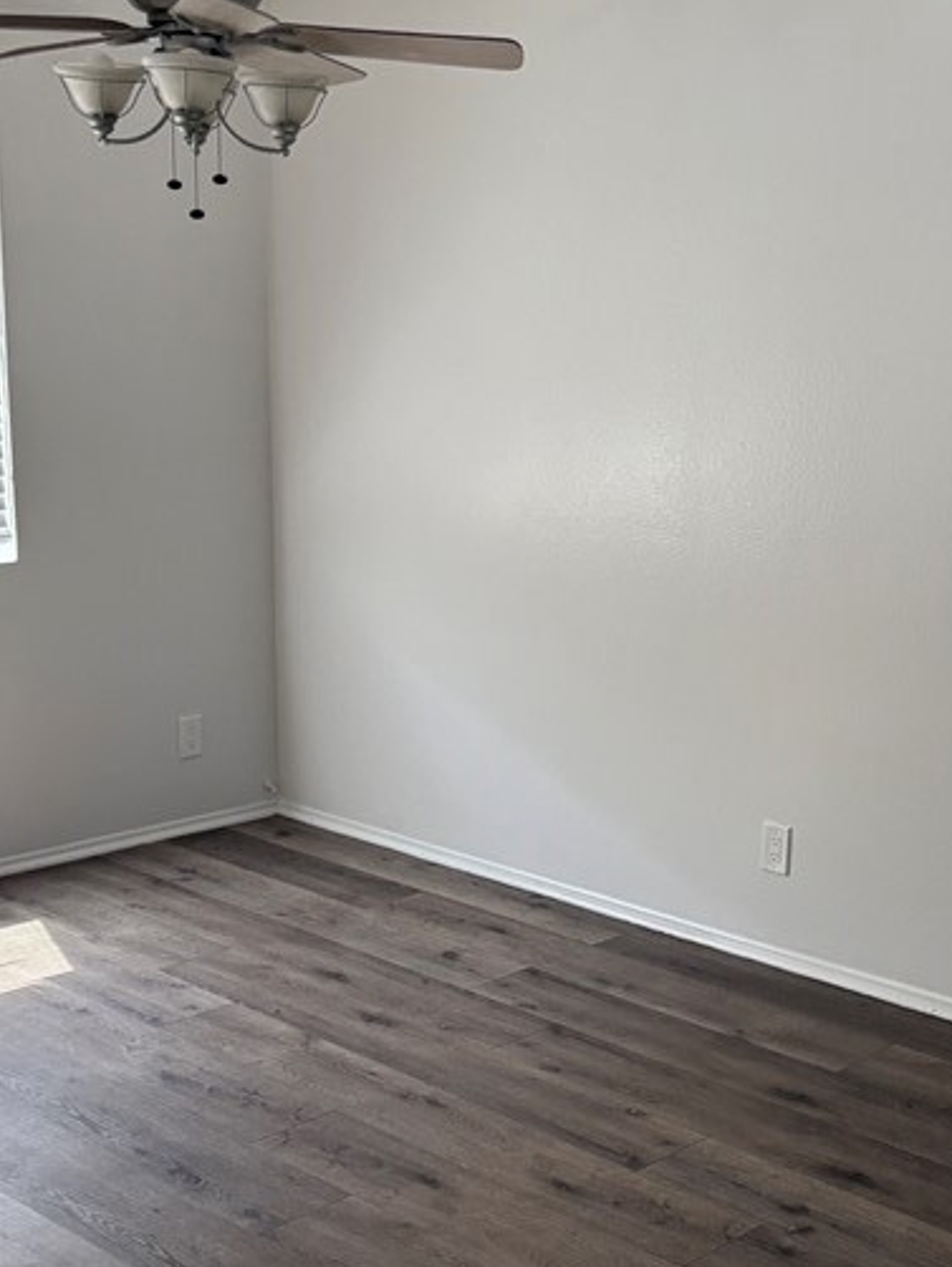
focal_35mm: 53
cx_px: 525
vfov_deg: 35.7
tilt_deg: -15.3
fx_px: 1942
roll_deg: -0.6
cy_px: 866
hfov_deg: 27.5
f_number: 1.6
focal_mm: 5.96
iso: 200
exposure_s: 1/120
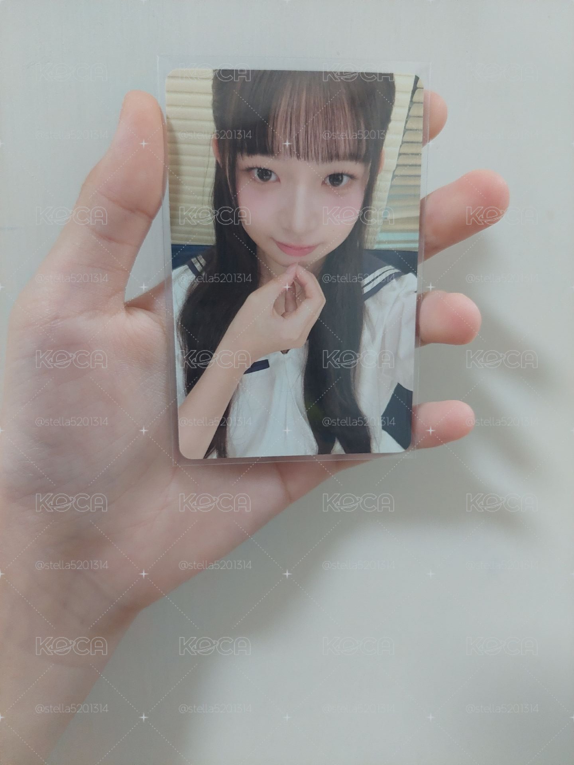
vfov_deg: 71.6
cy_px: 382
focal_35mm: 24
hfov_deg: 56.8
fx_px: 531
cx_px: 287
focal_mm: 5.23
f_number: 1.8
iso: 250
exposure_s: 1/60
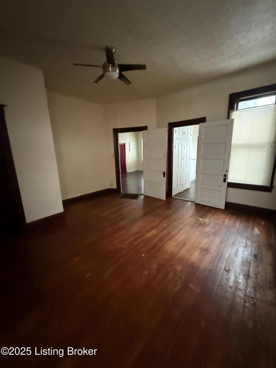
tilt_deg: -12.0
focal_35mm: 14
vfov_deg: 102.1
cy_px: 184
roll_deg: +1.5
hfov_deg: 85.7
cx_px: 138
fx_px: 149
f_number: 2.2
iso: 1600
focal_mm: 2.22
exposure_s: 1/39
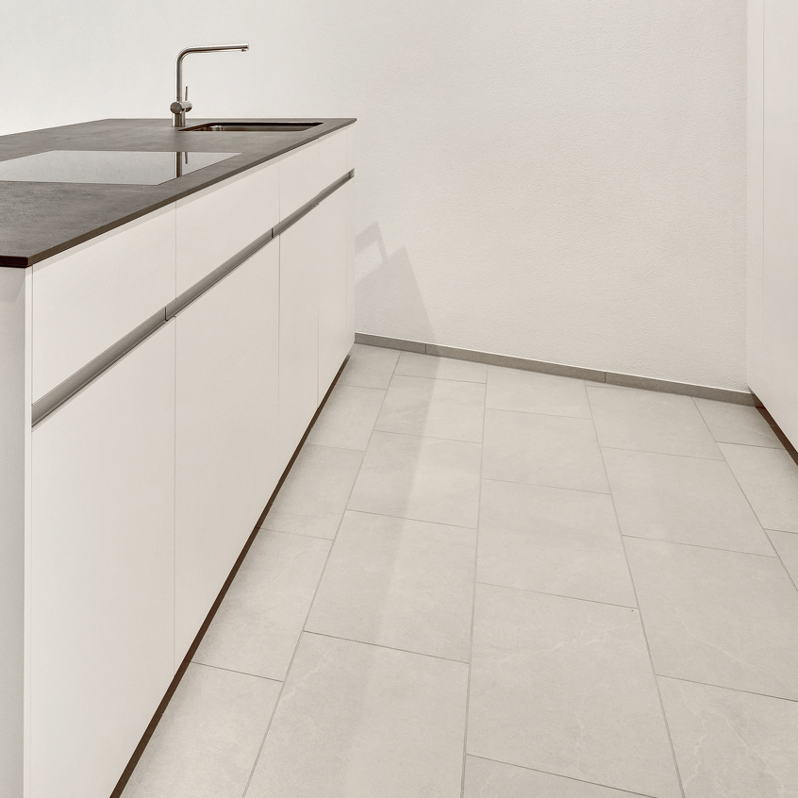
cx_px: -81
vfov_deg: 45.8
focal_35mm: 36
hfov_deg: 38.2
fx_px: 939
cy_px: 318
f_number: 14
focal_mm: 14
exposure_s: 1/1.67
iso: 100
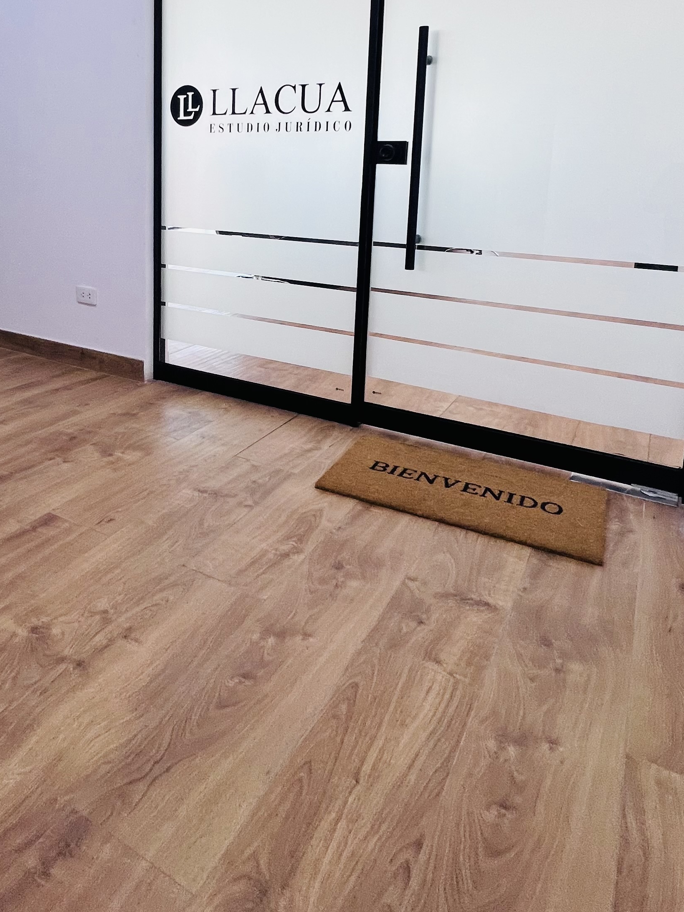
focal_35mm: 24
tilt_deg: -7.0
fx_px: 632
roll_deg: -1.0
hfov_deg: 55.3
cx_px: 215
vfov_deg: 68.6
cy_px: 271
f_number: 1.8
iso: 80
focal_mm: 1.57
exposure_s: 1/120
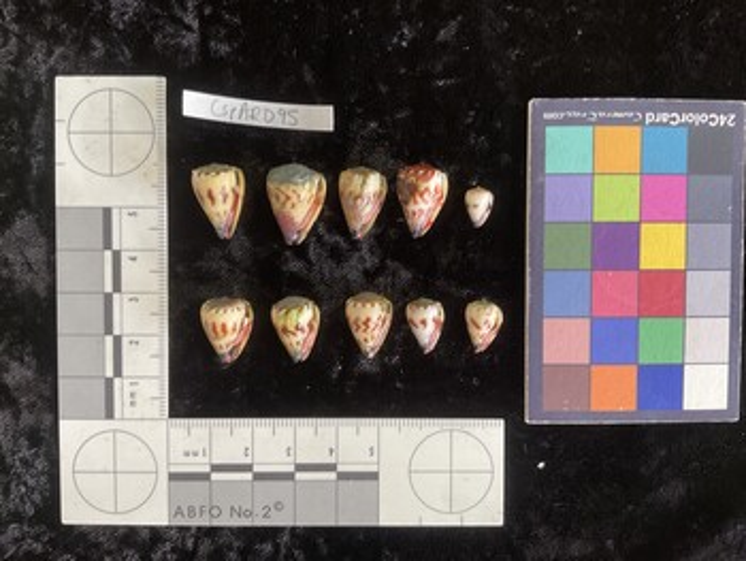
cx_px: 373
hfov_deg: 61.6
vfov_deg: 48.3
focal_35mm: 29
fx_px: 625
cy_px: 280
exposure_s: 1/60
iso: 50
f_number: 1.8
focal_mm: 3
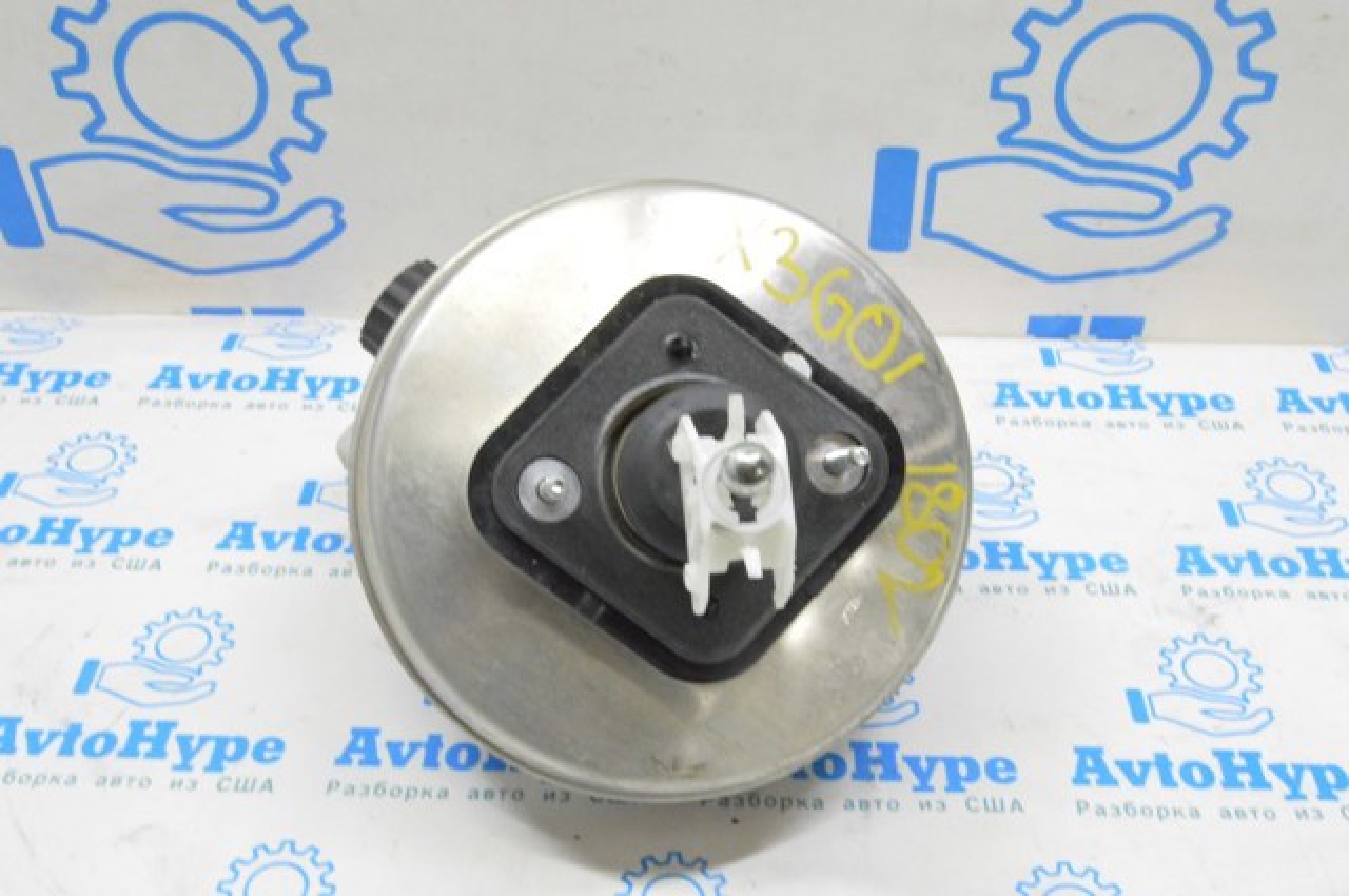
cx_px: 674
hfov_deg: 46.5
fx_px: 1572
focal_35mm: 42
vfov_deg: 31.8
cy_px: 448
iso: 6400
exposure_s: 1/15
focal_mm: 28
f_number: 20
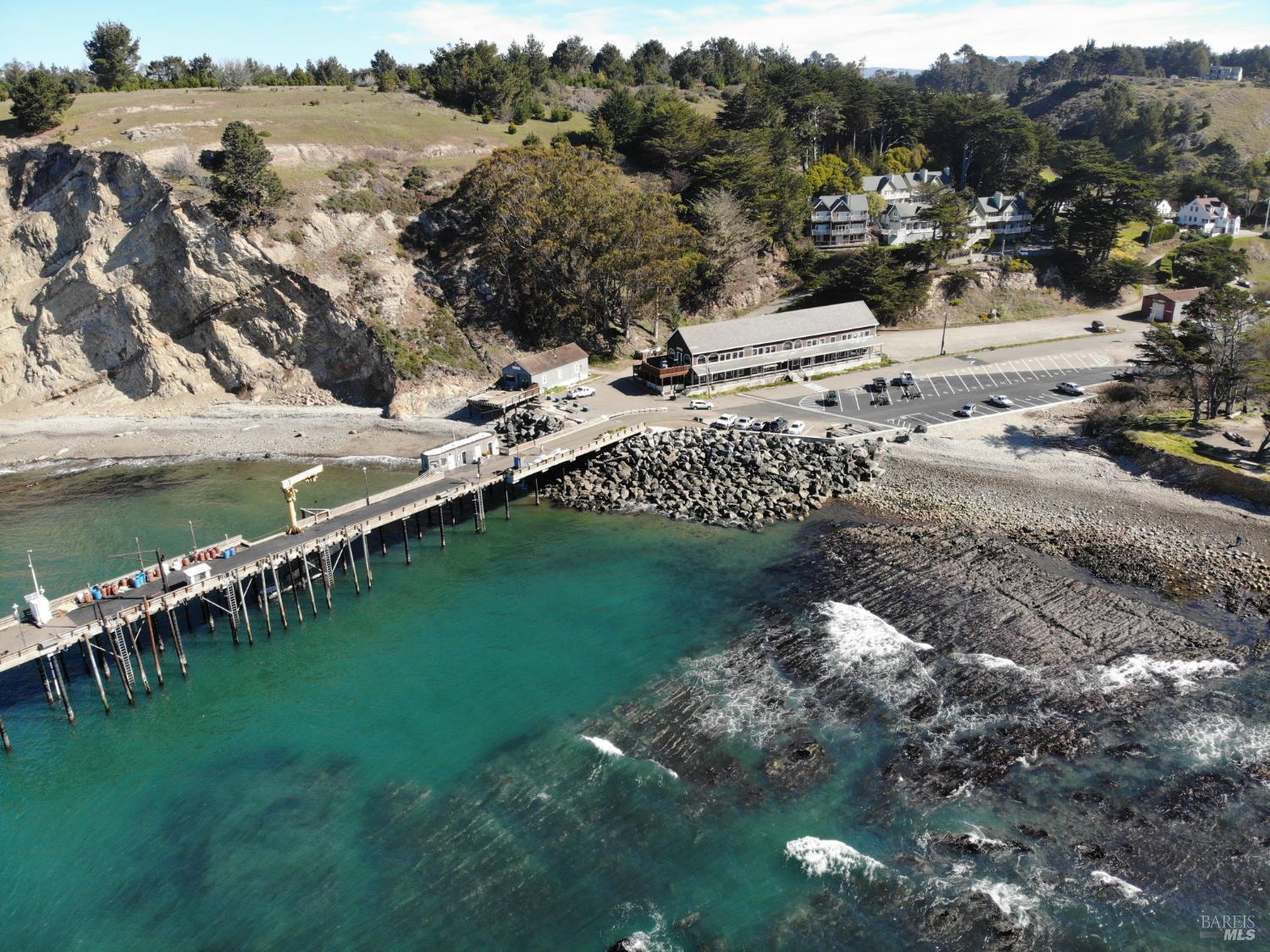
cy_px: 476
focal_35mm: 24
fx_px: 880
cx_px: 635
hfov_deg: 71.6
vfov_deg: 56.8
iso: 100
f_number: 2.8
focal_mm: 4.5
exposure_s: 1/482
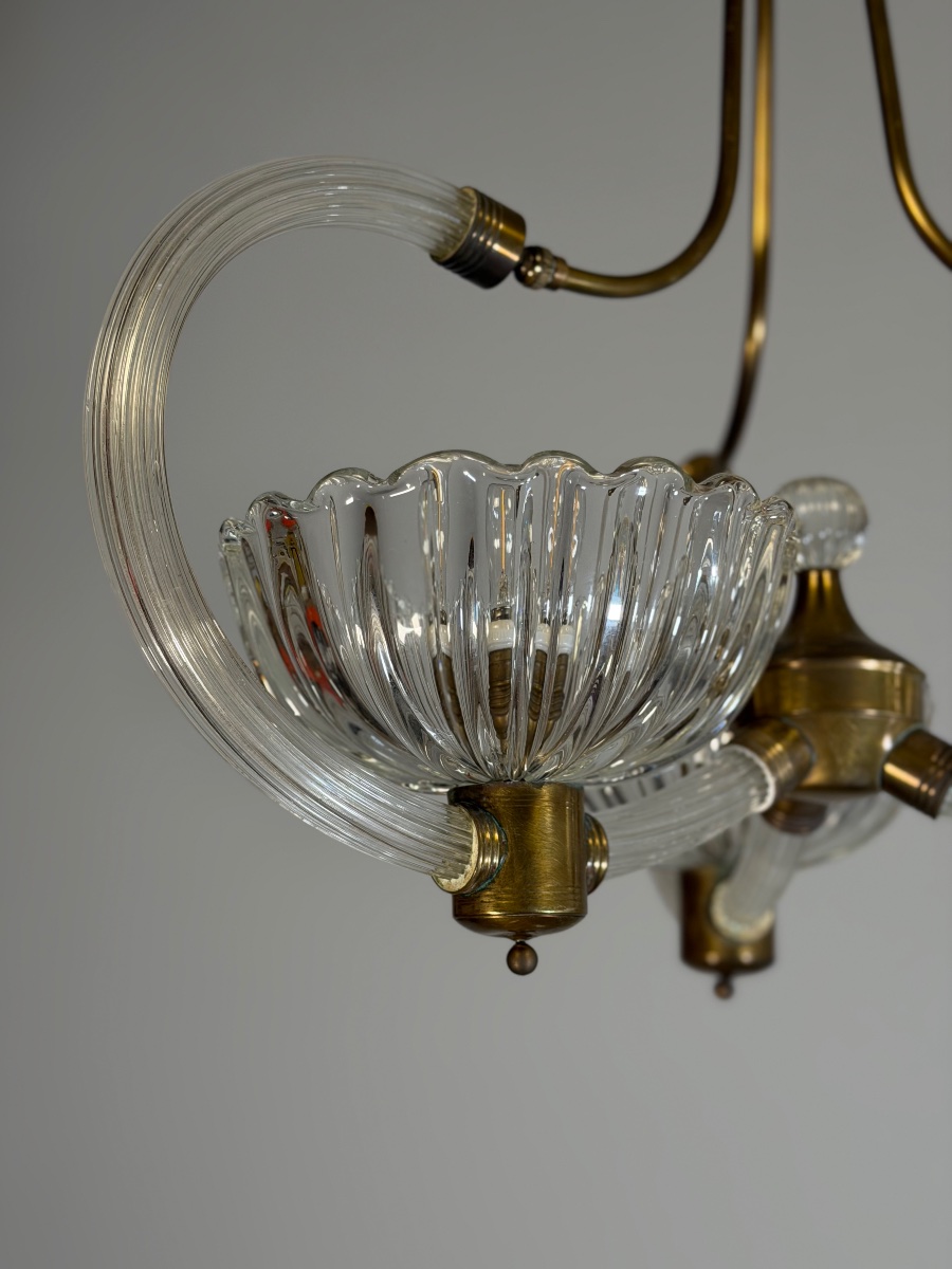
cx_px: 476
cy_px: 634
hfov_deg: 30.3
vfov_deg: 39.7
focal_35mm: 48
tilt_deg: +15.0
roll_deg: +0.5
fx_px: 1760
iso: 100
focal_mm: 6.76
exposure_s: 1/82
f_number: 1.78
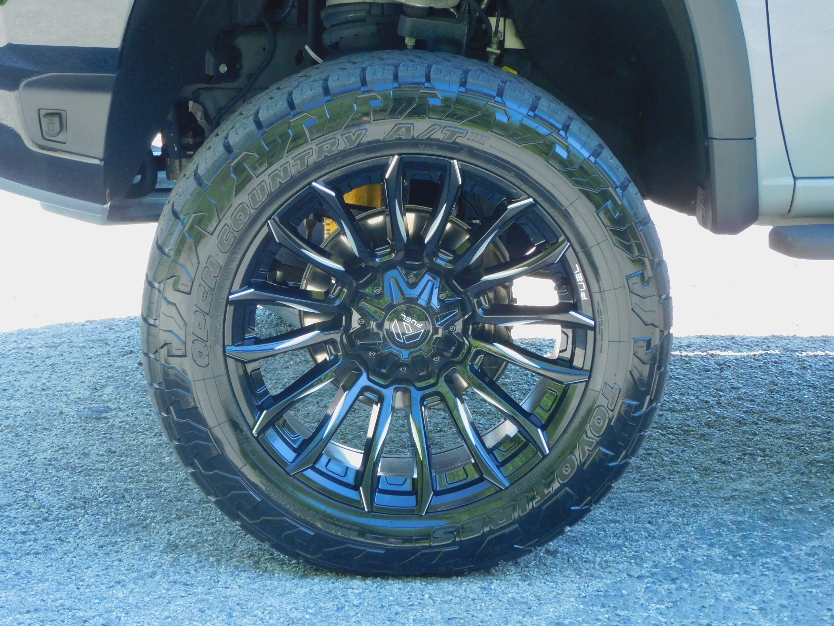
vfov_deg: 12.9
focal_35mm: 115
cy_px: 313
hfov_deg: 17.1
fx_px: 2771
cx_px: 417
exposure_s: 1/60
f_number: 5
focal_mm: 20.6
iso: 320
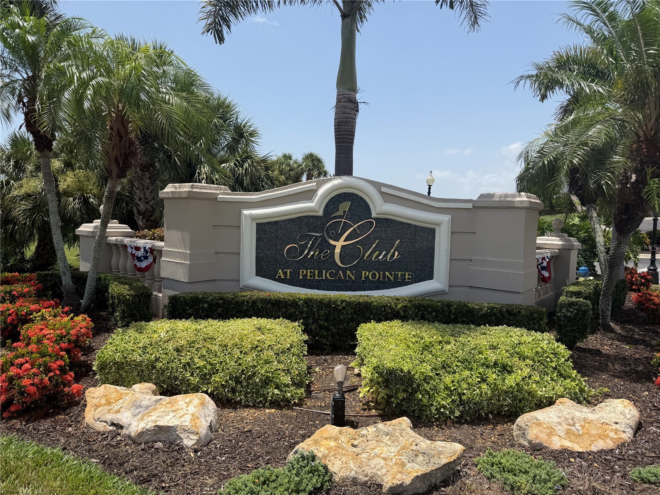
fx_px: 458
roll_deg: -1.8
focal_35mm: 24
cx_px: 330
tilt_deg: -4.5
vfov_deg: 56.8
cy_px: 248
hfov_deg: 71.6
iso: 80
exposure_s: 1/4405
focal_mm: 6.76
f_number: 1.78
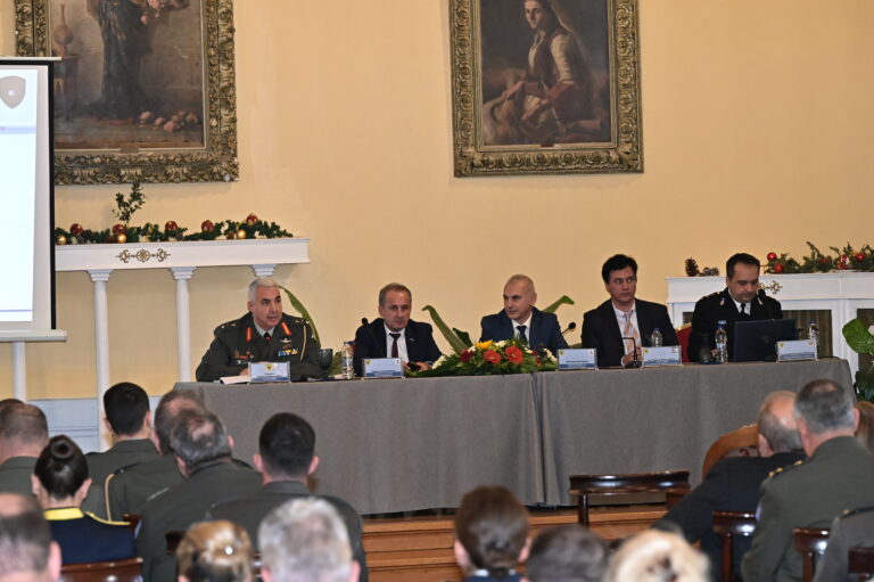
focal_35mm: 135
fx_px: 3275
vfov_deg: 10.1
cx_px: 437
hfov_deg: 15.2
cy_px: 291
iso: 8000
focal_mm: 135
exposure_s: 1/320
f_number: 6.3
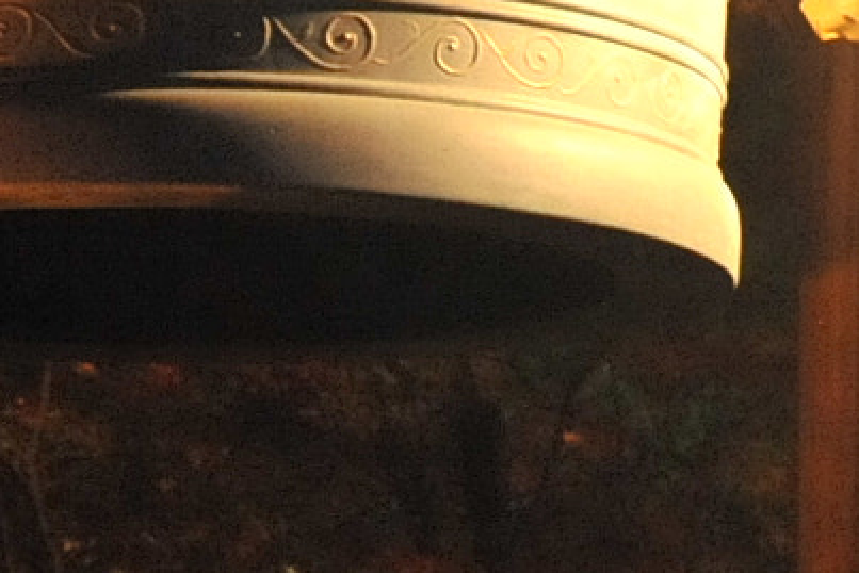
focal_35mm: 315
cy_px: -425
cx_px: 1262
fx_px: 7519
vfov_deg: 4.3
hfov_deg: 6.5
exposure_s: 1/20
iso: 6400
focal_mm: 62
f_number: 7.1
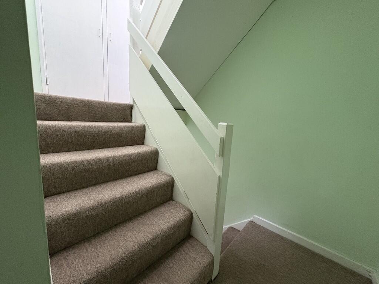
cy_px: 142
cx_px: 190
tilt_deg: -8.1
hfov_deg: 102.1
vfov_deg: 85.7
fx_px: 153
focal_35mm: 14
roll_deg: -2.9
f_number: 2.2
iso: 800
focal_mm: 2.22
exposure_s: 1/60
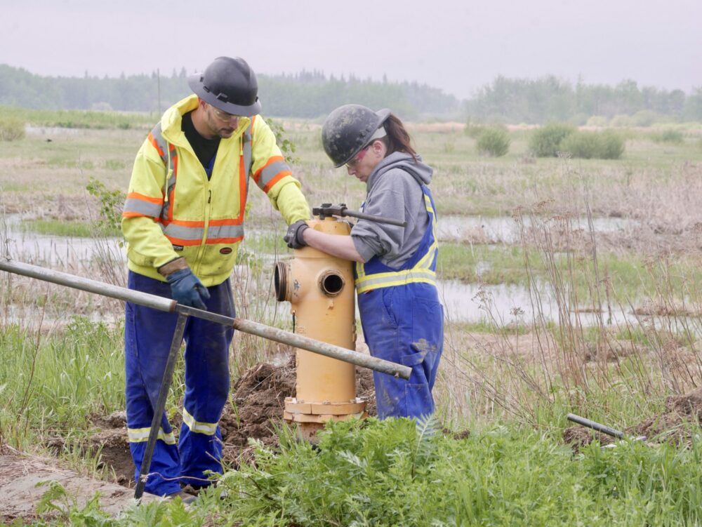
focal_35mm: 150
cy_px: 264
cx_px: 351
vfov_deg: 9.9
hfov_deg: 13.2
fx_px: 3043
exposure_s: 1/160
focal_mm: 75
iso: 250
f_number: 8
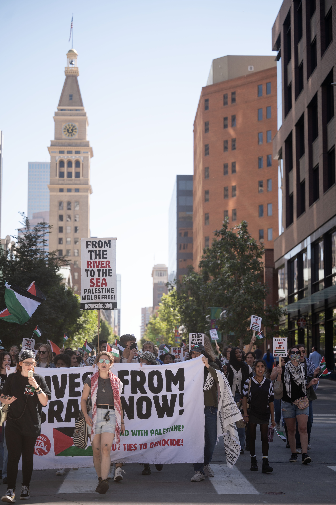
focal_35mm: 70
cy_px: 252
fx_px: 981
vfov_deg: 28.9
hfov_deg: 19.4
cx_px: 168
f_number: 2.8
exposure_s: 1/1000
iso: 100
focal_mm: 70
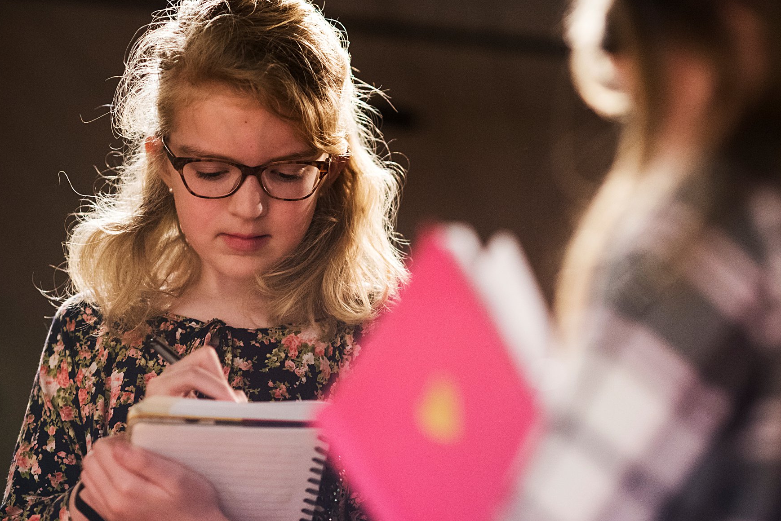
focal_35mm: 99
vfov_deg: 13.8
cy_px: 293
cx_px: 393
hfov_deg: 20.6
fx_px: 2148
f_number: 2.8
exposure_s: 1/250
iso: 2500
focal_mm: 85
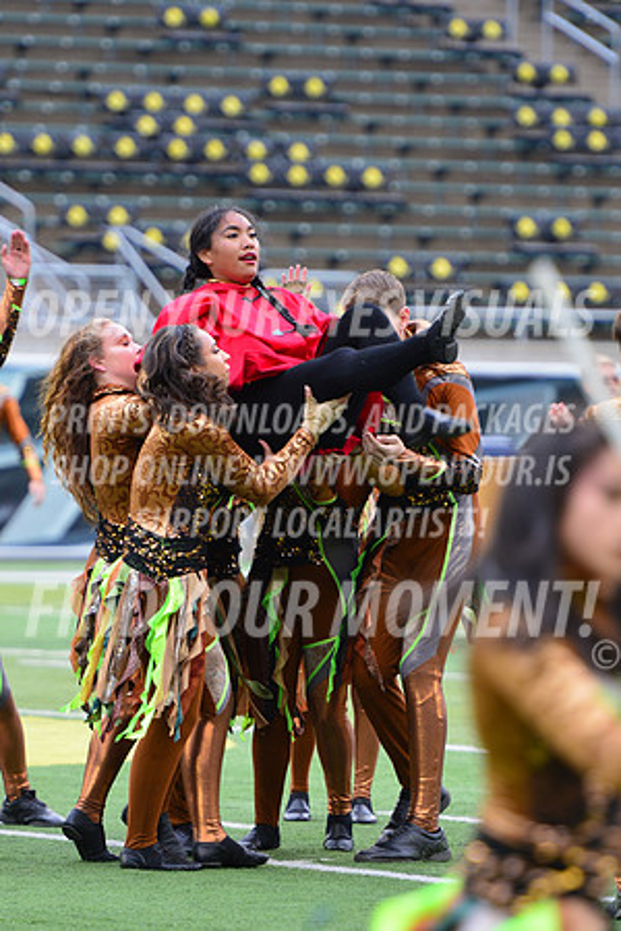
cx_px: 310
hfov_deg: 5.7
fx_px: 6210
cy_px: 466
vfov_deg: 8.6
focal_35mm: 240
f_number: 4.5
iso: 640
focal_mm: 240
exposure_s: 1/320
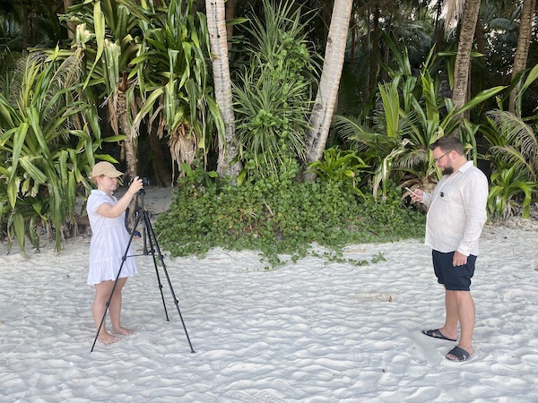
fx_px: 404
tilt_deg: -6.4
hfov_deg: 67.3
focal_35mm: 26
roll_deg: +0.8
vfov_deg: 53.1
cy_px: 202
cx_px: 269
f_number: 1.8
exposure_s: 1/121
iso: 64
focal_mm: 4.25
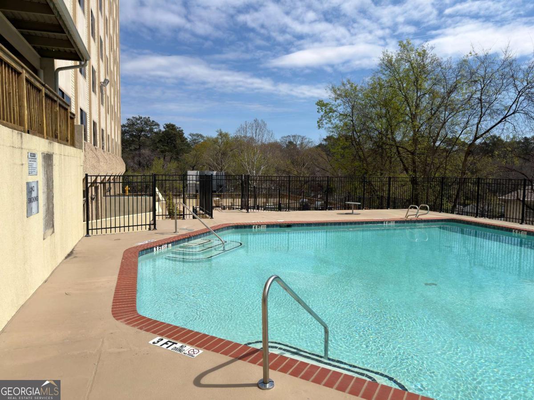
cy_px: 200
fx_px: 370
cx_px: 267
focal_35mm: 24
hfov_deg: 71.6
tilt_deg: -3.1
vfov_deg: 56.8
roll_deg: -0.1
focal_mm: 6.76
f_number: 1.78
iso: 64
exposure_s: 1/7299
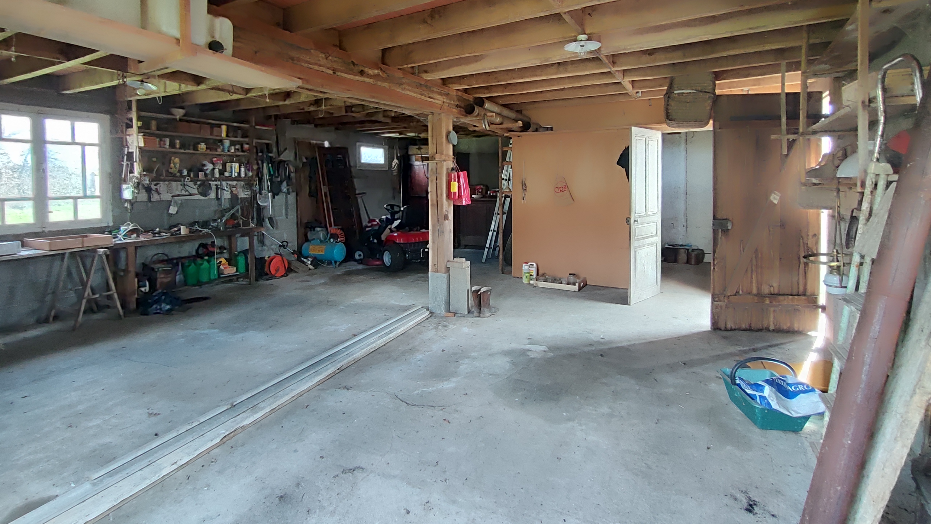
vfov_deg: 69.3
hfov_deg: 102.9
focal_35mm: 15
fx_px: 370
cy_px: 193
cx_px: 440
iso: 214
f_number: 2.2
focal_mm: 1.66
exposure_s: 1/50
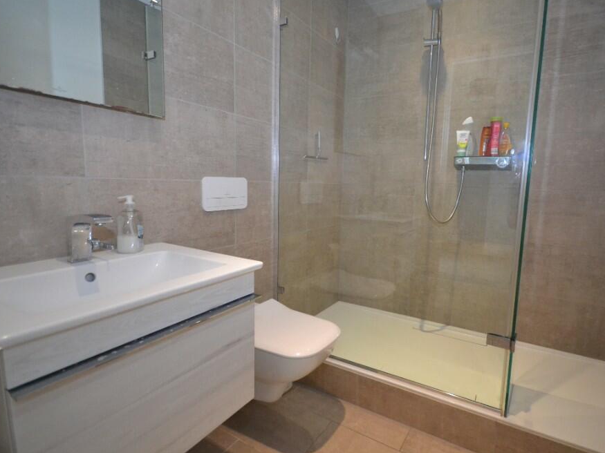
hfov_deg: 85.7
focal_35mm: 19
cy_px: 220
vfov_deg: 69.9
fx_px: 324
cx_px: 333
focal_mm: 11
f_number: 4.2
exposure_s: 1/30
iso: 3200
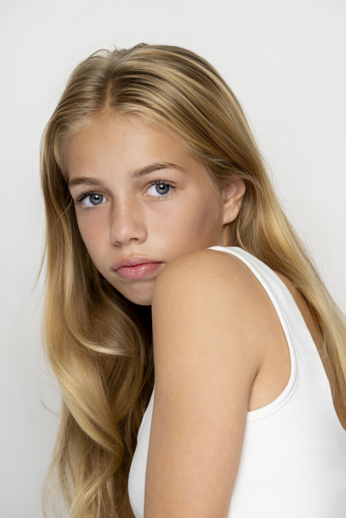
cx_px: 173
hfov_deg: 7.6
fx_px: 2595
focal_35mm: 180
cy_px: 259
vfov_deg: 11.4
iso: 160
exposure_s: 1/160
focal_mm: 180
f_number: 8
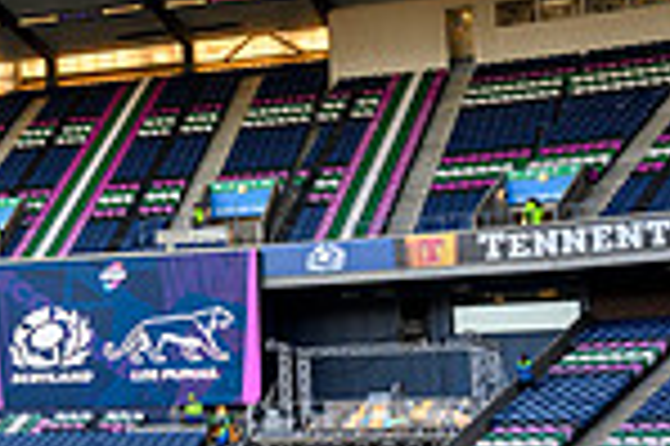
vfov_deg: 12.7
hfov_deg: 15.6
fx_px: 1989
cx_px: -630
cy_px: 304
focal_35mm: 107
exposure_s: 1/250
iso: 500
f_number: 6.3
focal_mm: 27.5
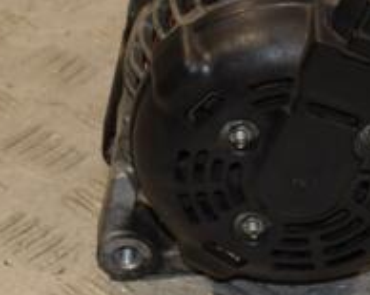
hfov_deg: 9.2
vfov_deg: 7.4
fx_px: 2288
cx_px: 267
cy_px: 72
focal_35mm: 209
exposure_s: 1/200
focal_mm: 48
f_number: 5.6
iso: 800
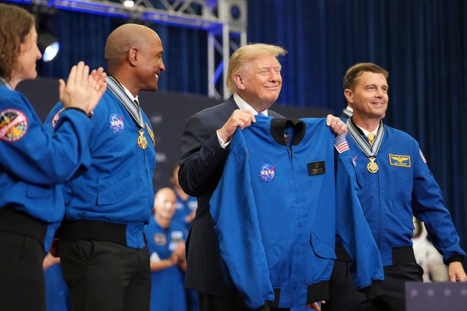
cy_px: 156
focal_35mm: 113
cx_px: 234
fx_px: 1465
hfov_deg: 18.1
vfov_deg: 12.1
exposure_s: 1/500
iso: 5000
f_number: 2.8
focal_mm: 113
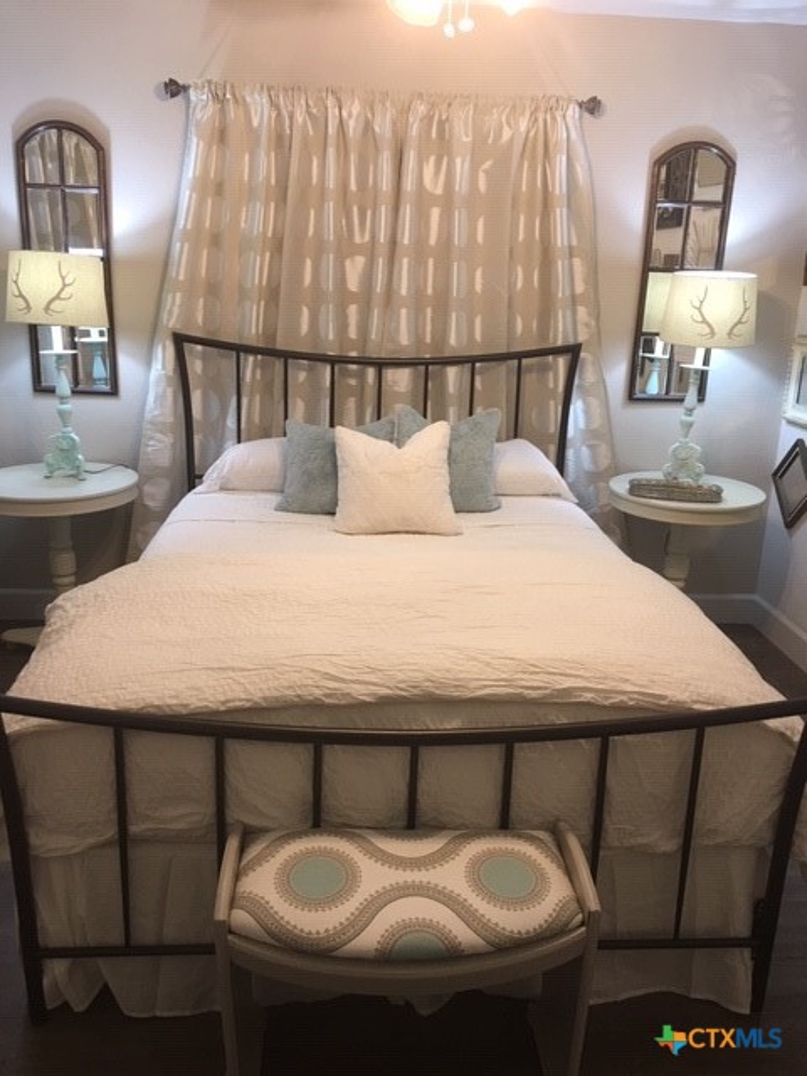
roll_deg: -1.9
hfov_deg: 48.2
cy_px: 538
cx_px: 404
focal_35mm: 29
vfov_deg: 61.7
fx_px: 901
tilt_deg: -16.4
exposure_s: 1/15
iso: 40
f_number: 2.2
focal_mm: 4.15
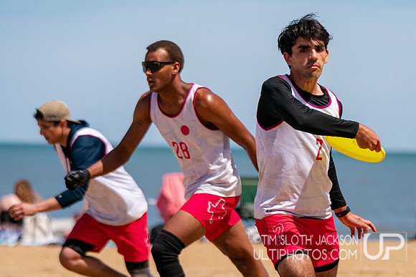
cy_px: 188
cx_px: 306
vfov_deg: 5.3
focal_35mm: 260
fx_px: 3004
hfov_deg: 7.9
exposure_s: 1/8000
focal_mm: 124
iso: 400
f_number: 2.8
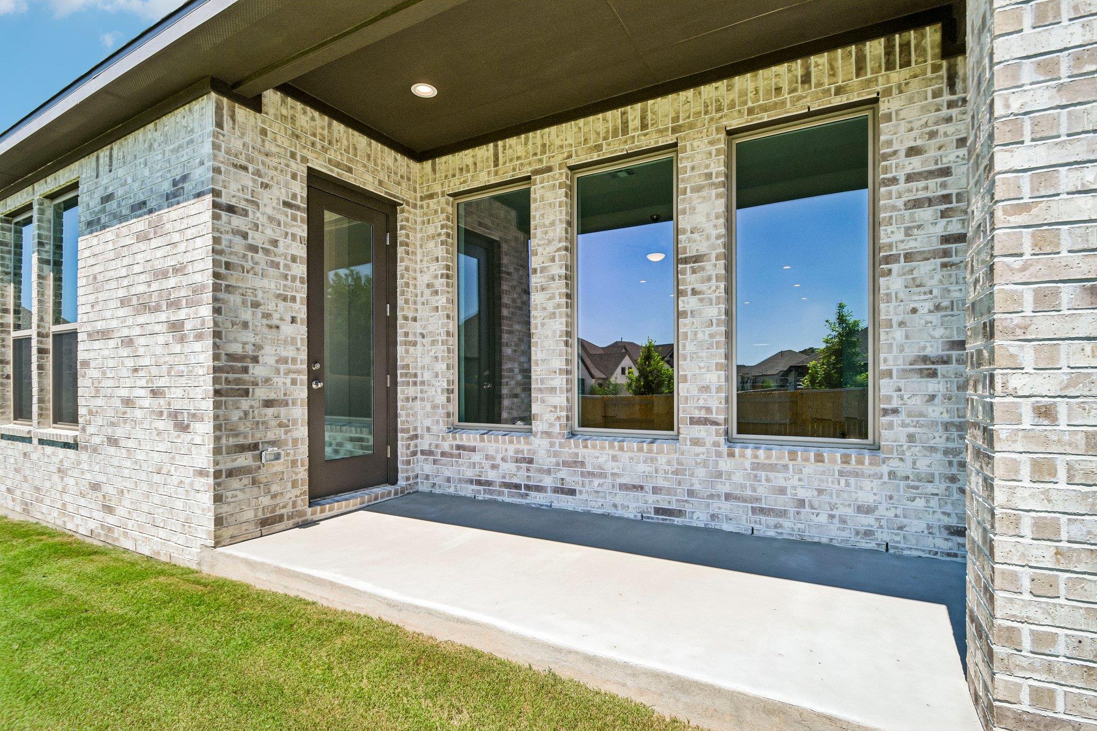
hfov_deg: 96.7
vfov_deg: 73.7
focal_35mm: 16
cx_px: 548
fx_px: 487
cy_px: 366
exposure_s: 1/400
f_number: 8
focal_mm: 11
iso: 400
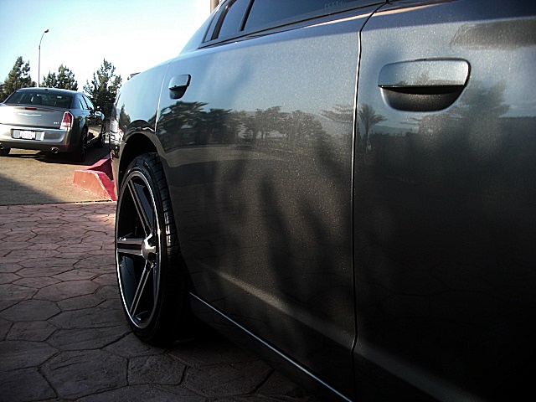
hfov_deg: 51.4
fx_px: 557
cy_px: 201
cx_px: 268
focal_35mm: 36
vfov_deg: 39.7
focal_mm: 6.3
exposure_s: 1/200
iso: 50
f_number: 2.8
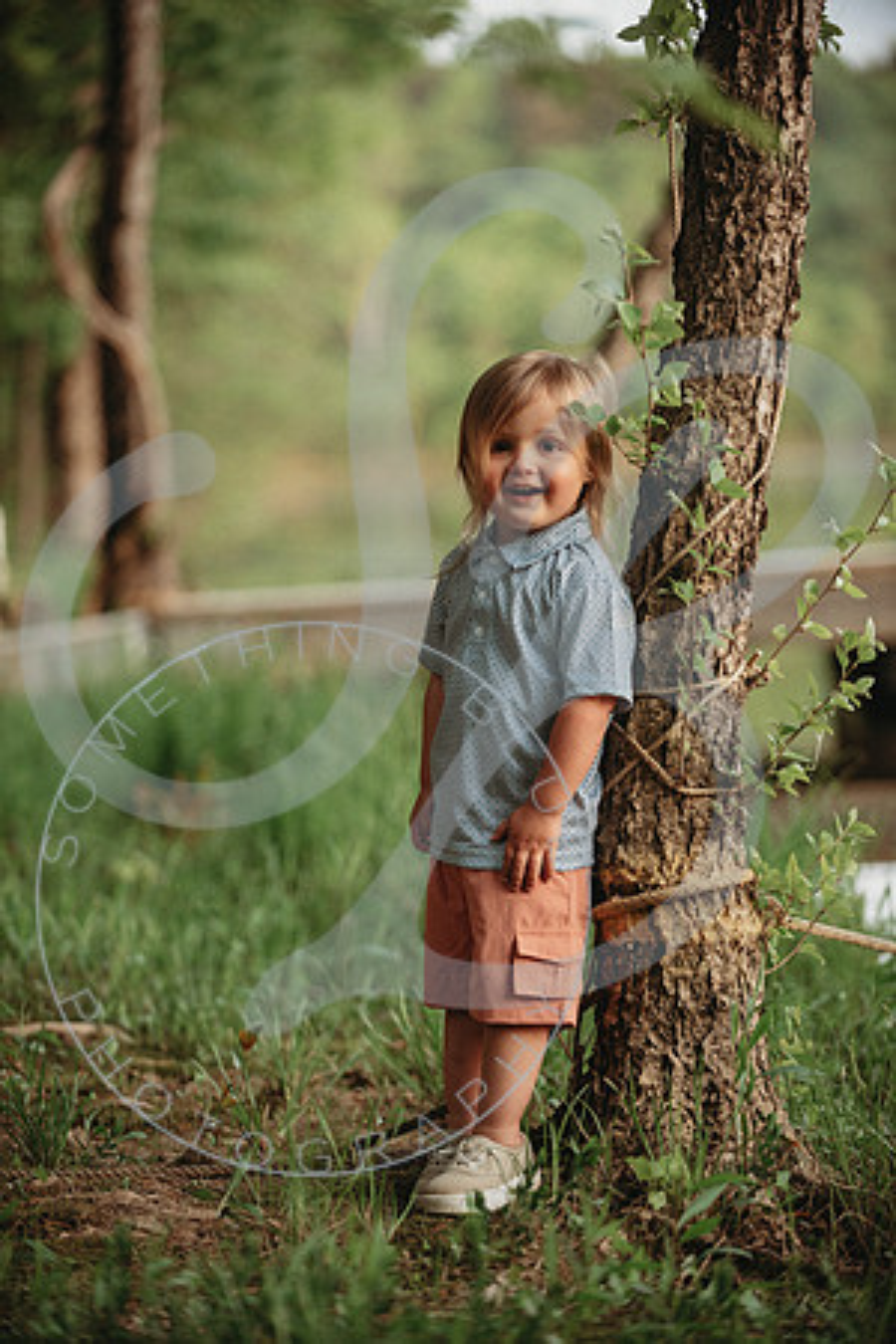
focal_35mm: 120
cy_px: 672
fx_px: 4480
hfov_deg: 11.4
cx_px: 448
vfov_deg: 17.1
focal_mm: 120
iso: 400
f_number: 2.8
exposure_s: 1/200
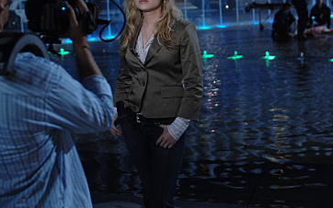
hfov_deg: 34.5
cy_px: 66
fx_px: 535
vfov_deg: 21.9
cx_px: 148
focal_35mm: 59
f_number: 2
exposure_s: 1/80
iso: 800
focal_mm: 28
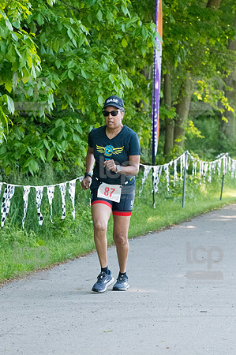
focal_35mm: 183
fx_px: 1804
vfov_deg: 11.2
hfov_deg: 7.5
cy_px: 178
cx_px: 118
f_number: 5.6
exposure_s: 1/1600
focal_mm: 122
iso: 4000
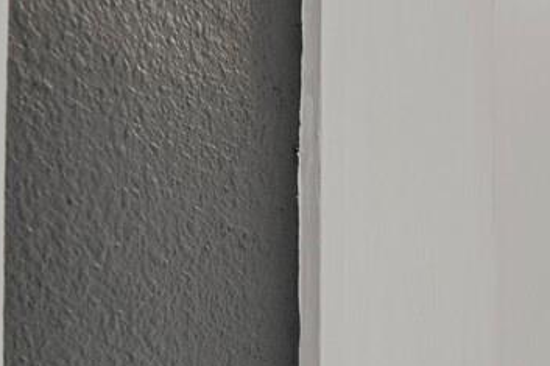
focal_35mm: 77
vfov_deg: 16.6
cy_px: 492
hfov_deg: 18.8
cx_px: 1048
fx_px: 1176
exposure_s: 2.5
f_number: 8
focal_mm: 17
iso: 250
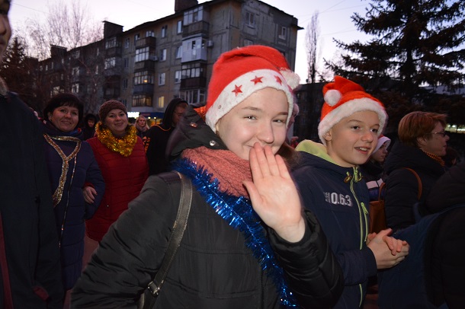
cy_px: 154
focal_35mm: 27
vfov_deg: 47.9
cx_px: 232
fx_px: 349
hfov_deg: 67.4
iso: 1600
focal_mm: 18
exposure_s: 1/60
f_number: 3.5
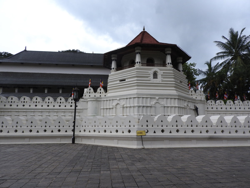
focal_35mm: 24
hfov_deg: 71.6
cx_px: 125
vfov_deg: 56.8
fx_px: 173
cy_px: 94
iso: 100
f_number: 3.3
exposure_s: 1/1250
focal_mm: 4.3
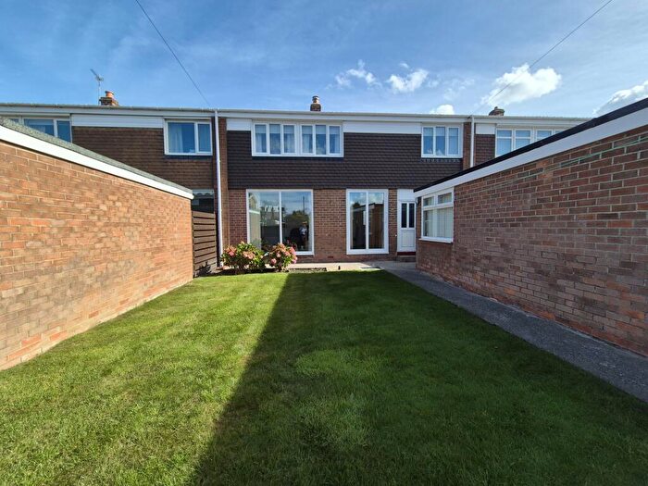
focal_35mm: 13
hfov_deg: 106.2
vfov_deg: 89.9
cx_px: 324
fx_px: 243
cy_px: 243
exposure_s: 1/1720
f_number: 2.2
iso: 50
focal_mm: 2.2
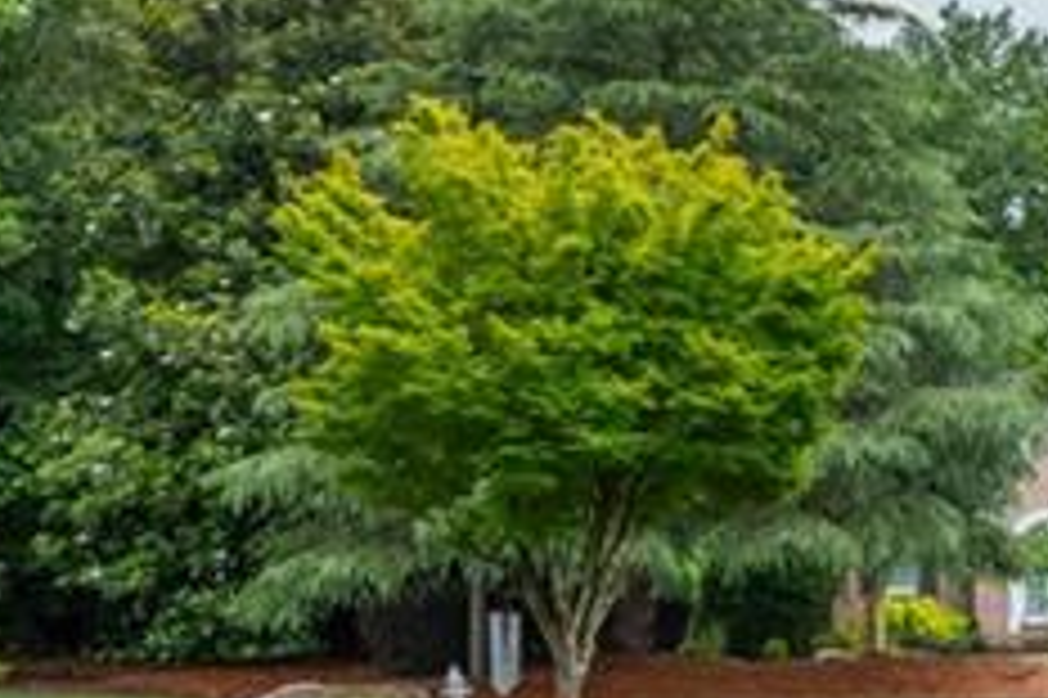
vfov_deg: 17.1
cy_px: 590
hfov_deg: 20.0
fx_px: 2298
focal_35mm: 79
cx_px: 1799
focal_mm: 18
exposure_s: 1/640
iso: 800
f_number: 10
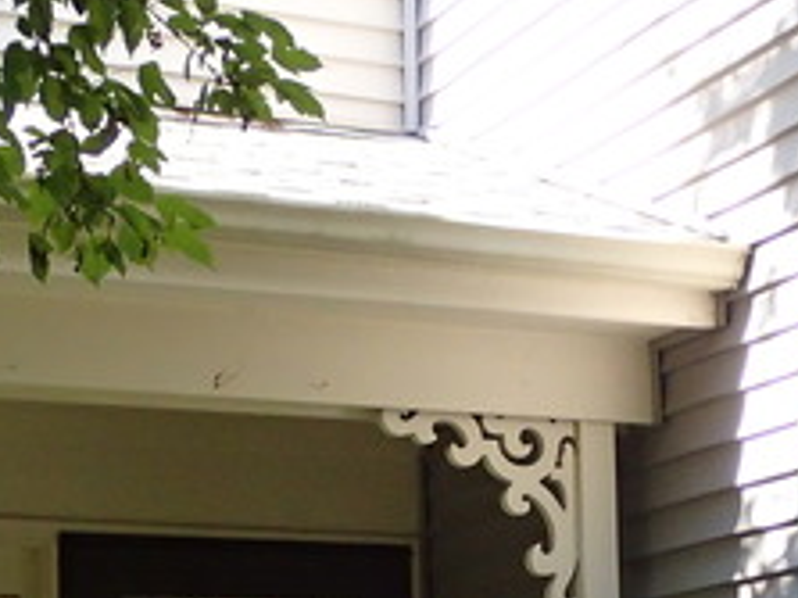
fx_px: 2511
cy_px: 709
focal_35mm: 109
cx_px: 508
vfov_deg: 13.2
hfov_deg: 18.0
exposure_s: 1/500
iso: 640
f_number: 2.7
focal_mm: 6.86
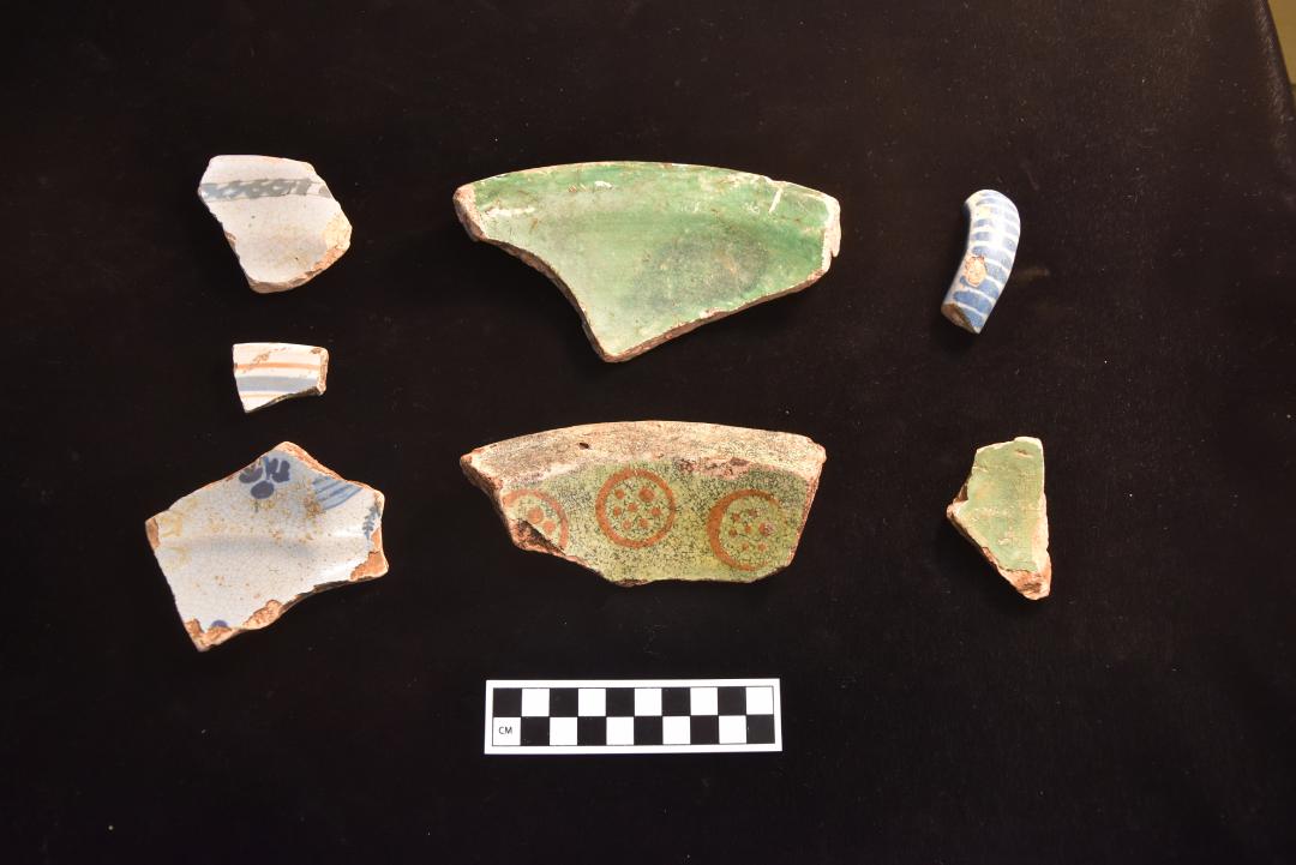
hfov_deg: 67.4
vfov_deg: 48.0
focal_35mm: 27
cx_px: 648
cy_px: 432
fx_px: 972
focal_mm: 18
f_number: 4
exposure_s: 1/60
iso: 720
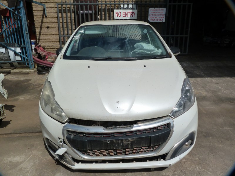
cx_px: 118
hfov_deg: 69.4
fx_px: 170
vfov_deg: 54.9
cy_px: 88
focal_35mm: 25
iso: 125
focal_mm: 4.5
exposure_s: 1/800
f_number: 5.6
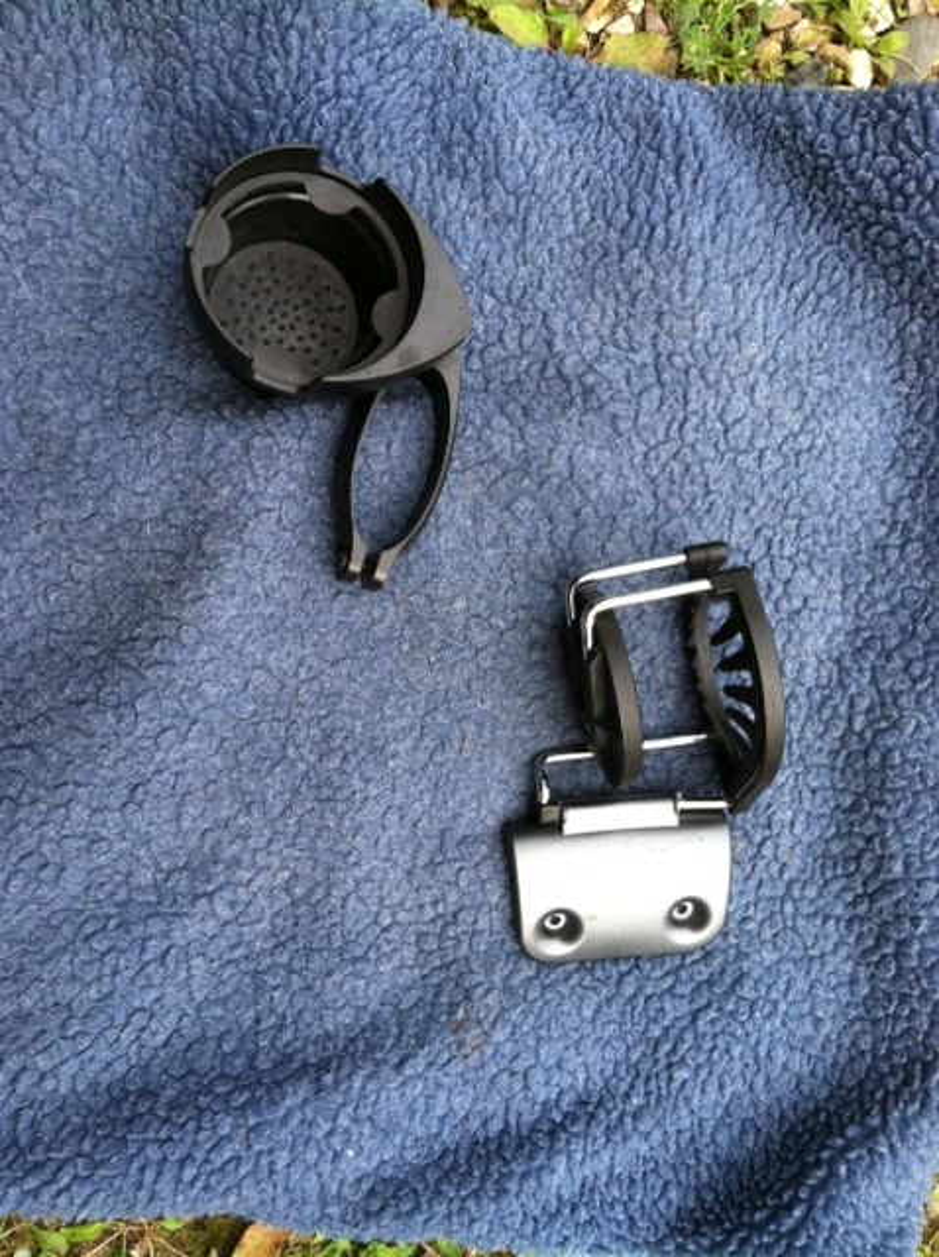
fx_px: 1269
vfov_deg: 52.7
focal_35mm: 35
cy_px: 628
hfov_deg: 40.6
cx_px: 470
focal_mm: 3.9
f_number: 2.8
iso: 80
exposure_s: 1/184
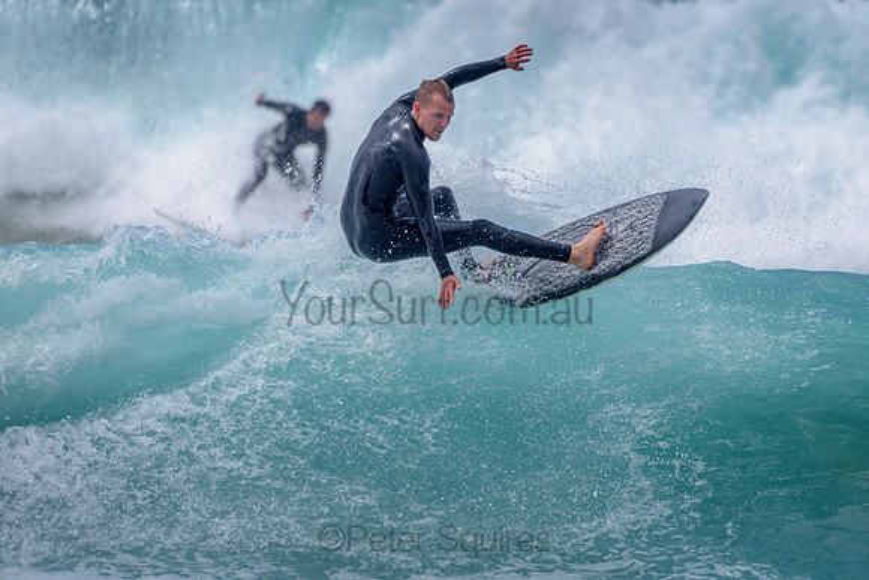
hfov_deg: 3.4
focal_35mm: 614
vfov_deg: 2.2
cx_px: 455
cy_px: 263
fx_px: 14831
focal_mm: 500
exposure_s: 1/2000
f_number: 5.6
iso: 125
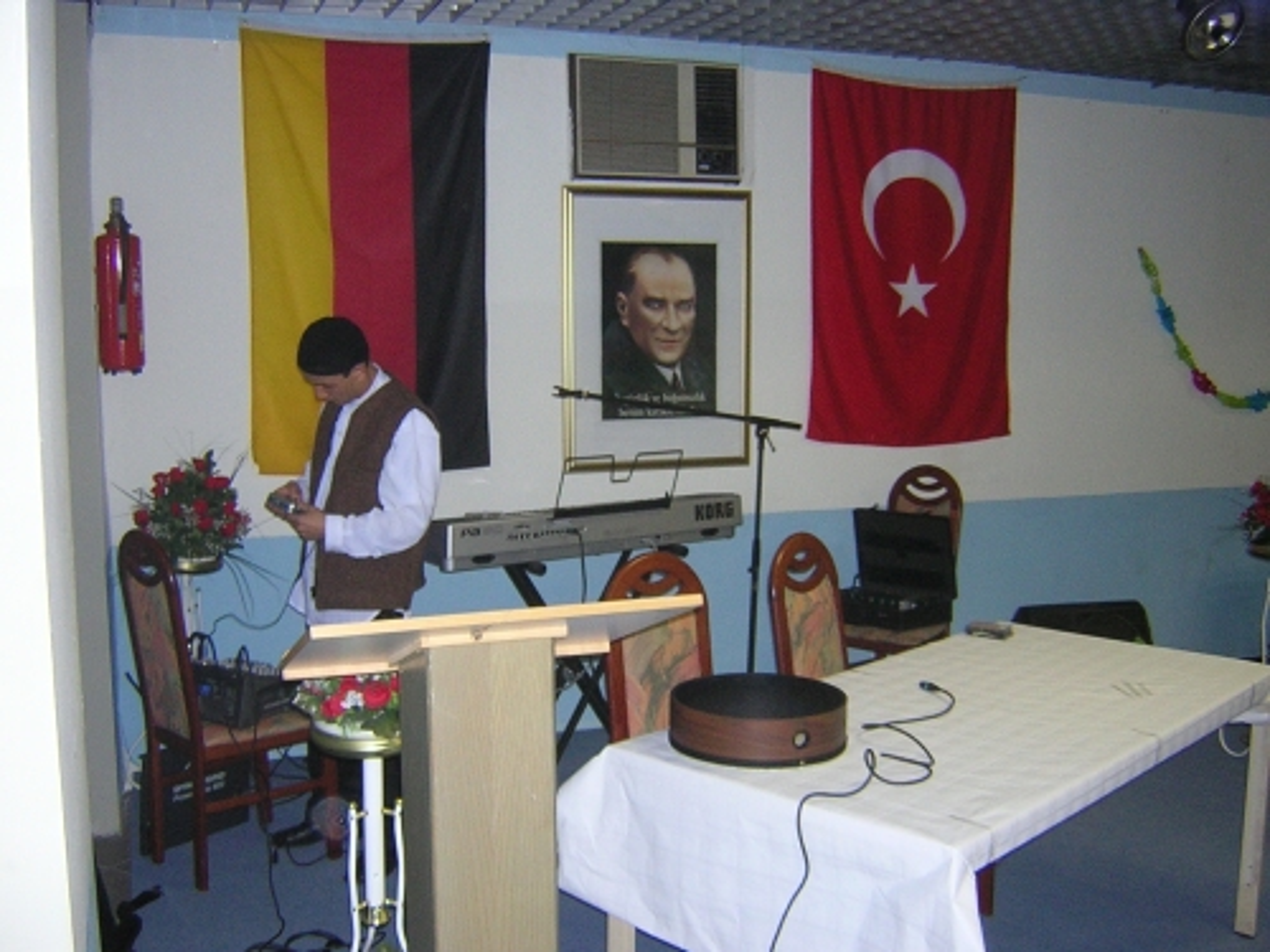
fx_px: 1321
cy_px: 476
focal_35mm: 36
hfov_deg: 51.4
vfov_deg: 39.7
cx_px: 635
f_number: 2.6
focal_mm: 4.7
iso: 400
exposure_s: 1/60.1
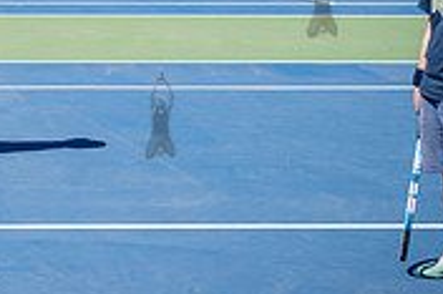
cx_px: -166
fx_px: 1426
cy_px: -8
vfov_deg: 11.7
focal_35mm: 116
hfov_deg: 16.5
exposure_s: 1/2000
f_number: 4.5
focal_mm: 35
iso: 500
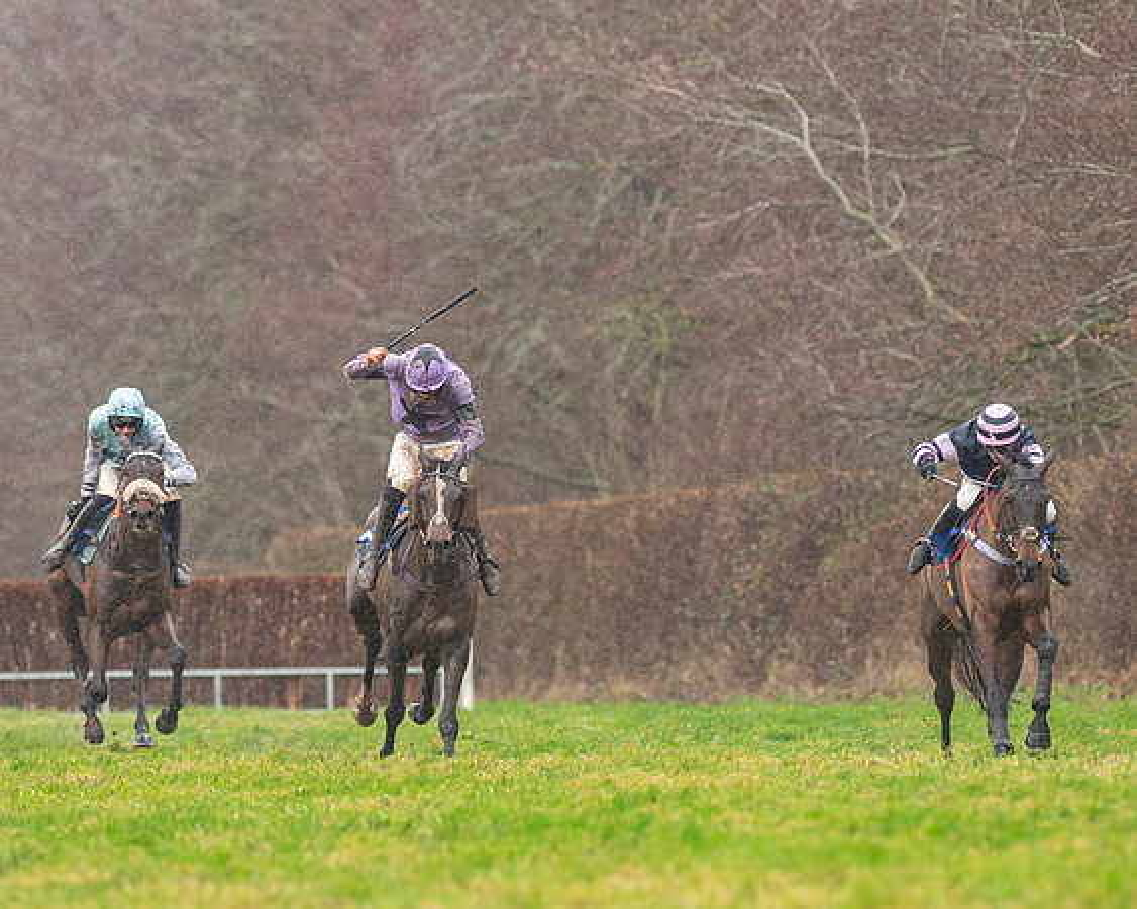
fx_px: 18197
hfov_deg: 3.6
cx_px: 577
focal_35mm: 541
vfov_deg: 2.9
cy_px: 455
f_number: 5
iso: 1000
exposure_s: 1/1000
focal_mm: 300
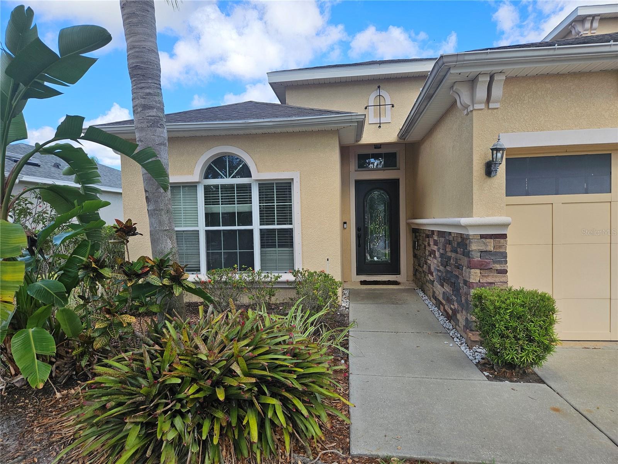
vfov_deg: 58.9
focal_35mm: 23
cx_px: 309
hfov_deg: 73.9
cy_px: 232
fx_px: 411
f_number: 1.8
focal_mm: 5.4
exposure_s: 1/1167
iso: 40
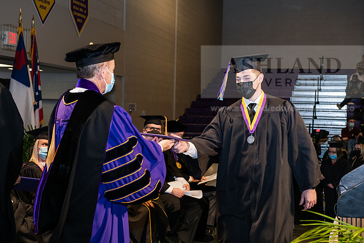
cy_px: 122
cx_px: 182
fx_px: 627
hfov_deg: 32.4
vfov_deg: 21.9
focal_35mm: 62
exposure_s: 1/200
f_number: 6.3
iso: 1600
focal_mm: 62
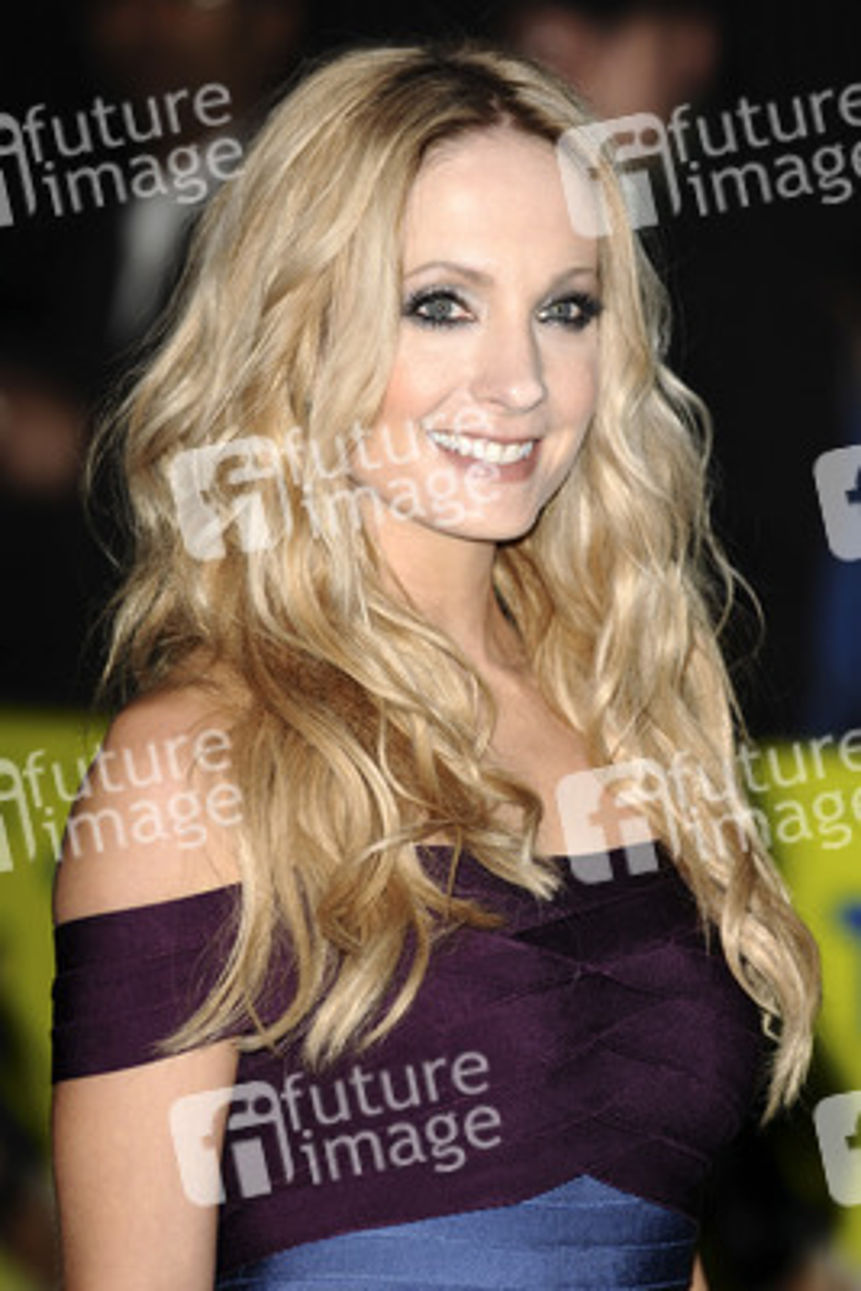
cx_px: 430
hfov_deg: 5.2
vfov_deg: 7.8
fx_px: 9408
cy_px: 646
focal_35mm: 262
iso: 200
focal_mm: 175
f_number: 4
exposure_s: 1/200
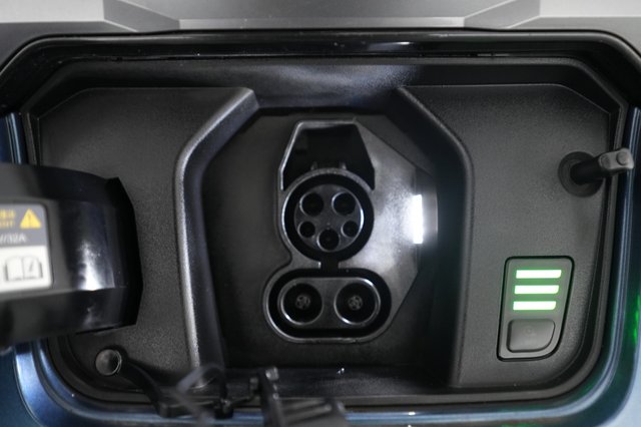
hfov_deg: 65.5
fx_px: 498
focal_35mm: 28
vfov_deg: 46.4
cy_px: 214
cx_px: 320
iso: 3200
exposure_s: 1/60
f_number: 2.8
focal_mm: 28
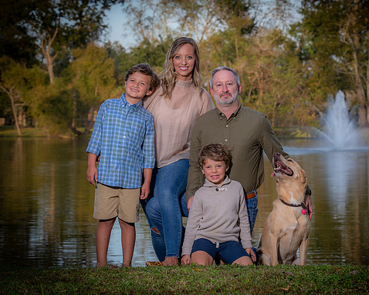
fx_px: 1268
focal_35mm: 116
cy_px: 148
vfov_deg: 13.3
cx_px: 215
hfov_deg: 16.6
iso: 400
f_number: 8
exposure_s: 1/160
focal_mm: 102
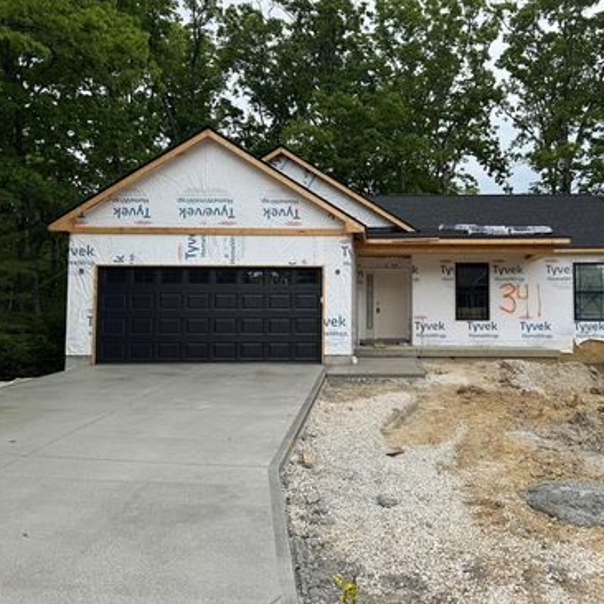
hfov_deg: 55.0
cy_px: 298
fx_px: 572
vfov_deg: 55.6
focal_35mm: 29
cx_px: 378
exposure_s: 1/1980
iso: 80
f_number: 1.78
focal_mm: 6.76
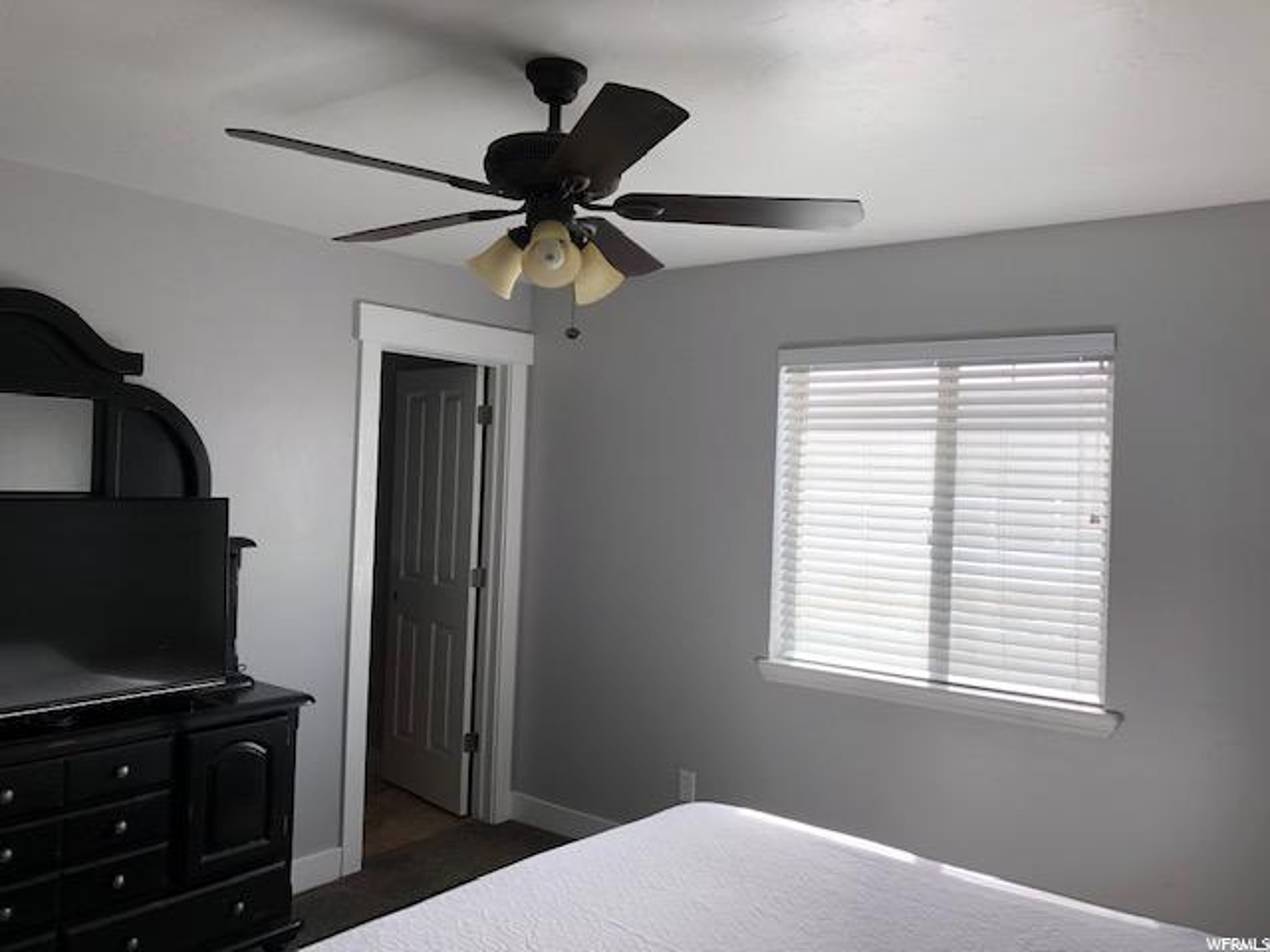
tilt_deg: +0.7
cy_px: 476
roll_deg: -1.9
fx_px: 1027
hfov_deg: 63.4
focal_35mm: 28
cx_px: 635
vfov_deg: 49.7
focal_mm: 4
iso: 20
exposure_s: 1/160
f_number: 1.8
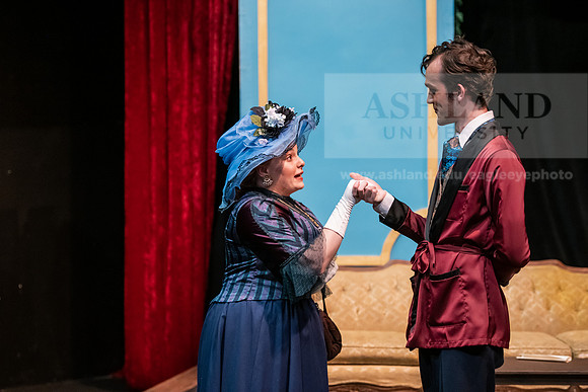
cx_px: 294
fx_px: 1503
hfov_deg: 22.1
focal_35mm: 92
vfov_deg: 14.9
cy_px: 196
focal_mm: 92
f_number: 3.2
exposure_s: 1/200
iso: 3200
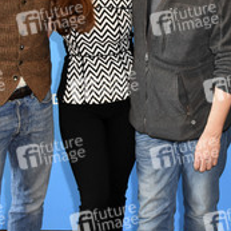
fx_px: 551
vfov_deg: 23.4
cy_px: 53
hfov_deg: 23.1
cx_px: 202
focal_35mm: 73
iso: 1600
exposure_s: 1/160
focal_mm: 22
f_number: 4.5
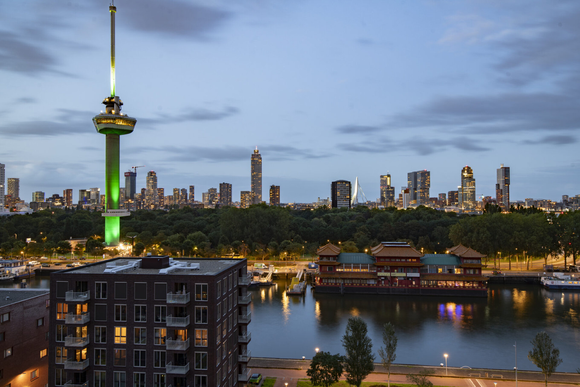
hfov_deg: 67.4
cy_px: 194
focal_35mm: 27
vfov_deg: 47.9
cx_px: 290
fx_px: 435
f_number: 9
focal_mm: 27
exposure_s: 13
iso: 80
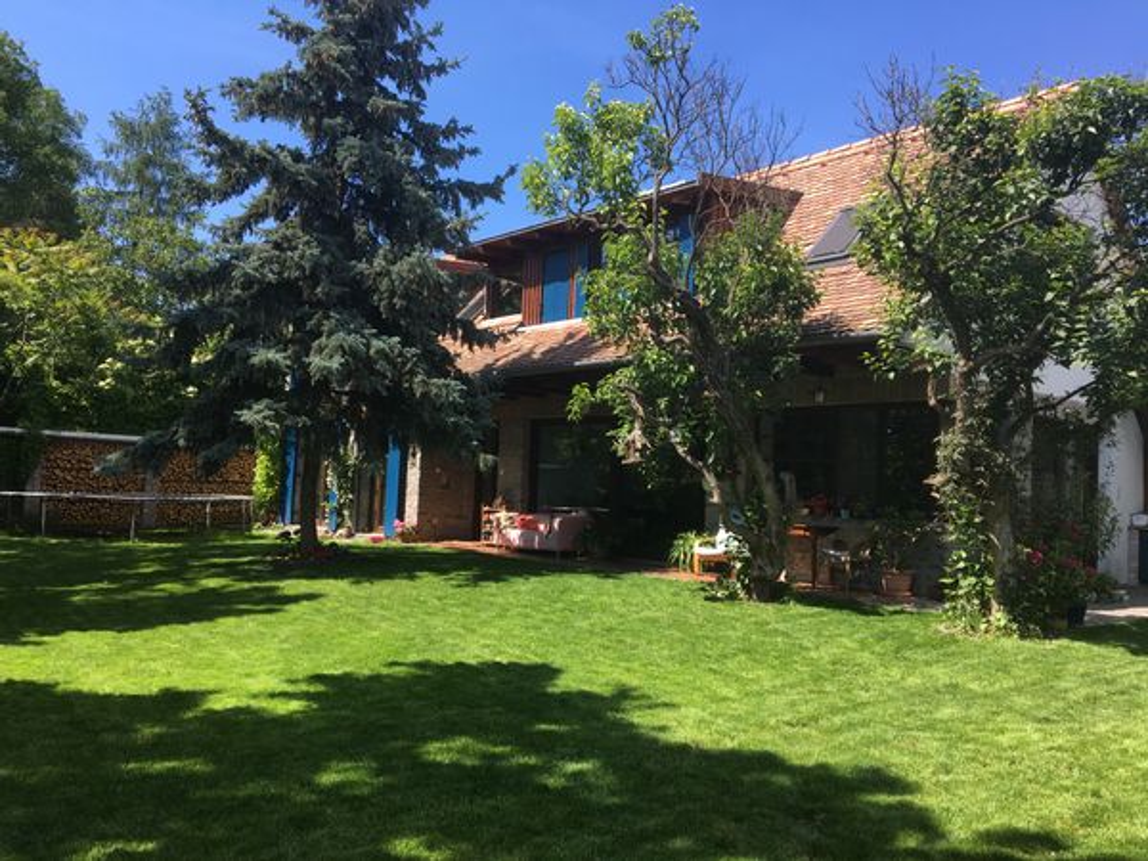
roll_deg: -2.7
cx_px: 574
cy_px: 430
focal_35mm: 29
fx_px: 962
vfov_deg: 48.2
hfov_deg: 61.7
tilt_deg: +2.6
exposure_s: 1/557
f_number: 2.2
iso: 25
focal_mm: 4.15
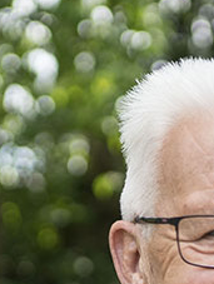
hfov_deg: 9.7
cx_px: 328
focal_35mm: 148
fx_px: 1217
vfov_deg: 12.8
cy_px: 390
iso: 320
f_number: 1.7
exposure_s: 1/2000
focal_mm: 35
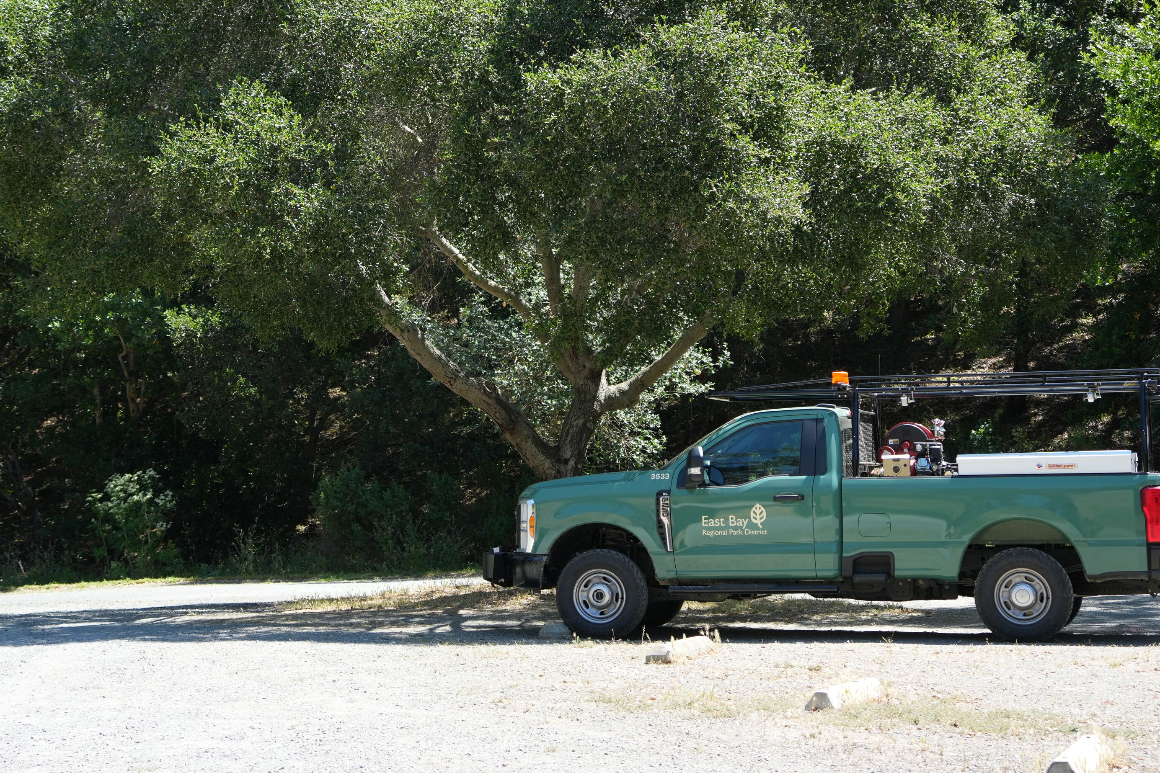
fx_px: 2513
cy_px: 237
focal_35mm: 78
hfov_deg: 26.0
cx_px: 502
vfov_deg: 17.4
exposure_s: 1/640
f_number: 4.5
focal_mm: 50
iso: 400
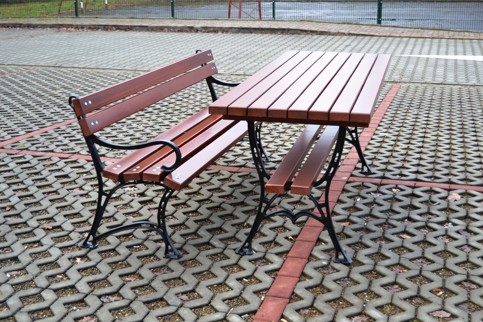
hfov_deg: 37.8
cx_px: 242
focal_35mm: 52
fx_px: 704
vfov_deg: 25.8
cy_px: 161
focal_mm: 35
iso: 220
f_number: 5.6
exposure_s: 1/125
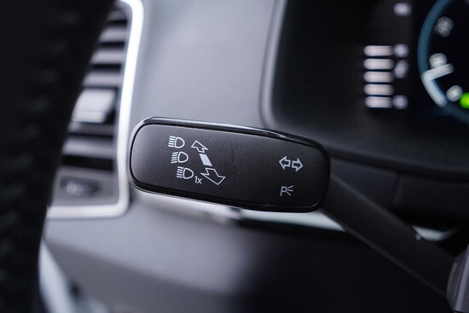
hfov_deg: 53.1
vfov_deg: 36.9
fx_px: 469
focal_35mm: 36
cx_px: 234
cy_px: 156
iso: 200
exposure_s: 1/40
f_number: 2.8
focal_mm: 24
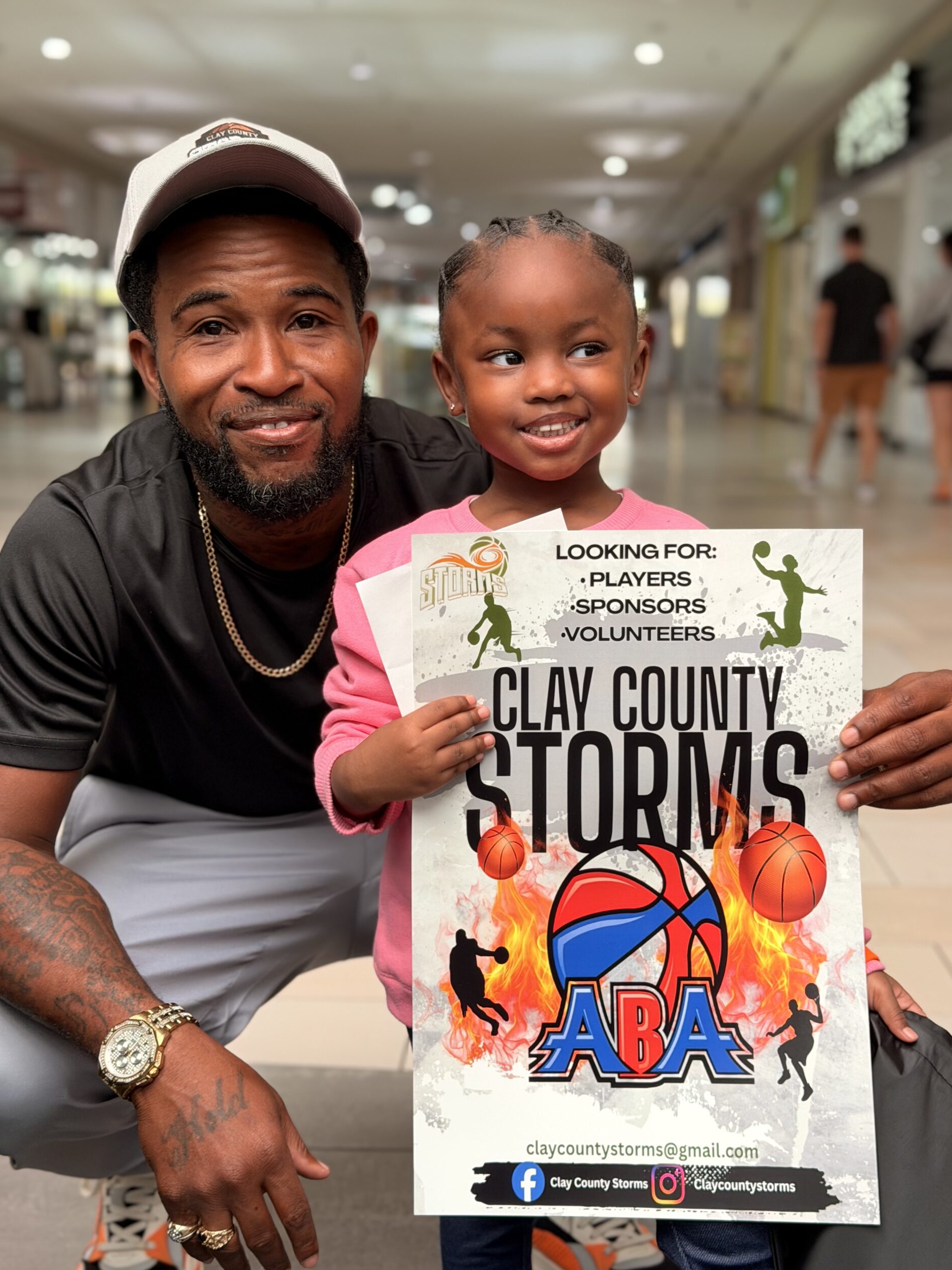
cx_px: 484
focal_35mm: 49
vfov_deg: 38.9
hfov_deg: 29.7
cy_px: 625
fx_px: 1797
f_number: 1.78
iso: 100
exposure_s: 1/120
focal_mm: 6.76
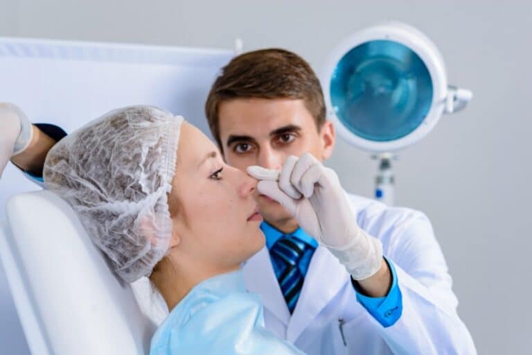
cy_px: 178
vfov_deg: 16.1
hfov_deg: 23.9
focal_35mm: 85
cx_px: 266
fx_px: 1256
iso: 100
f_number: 6.3
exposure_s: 1/100
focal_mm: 85
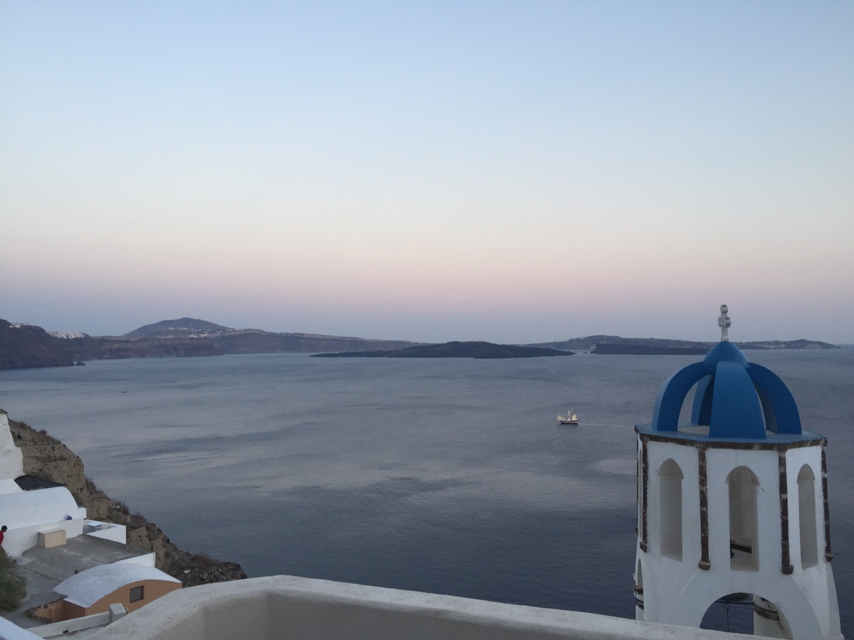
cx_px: 427
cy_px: 320
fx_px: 715
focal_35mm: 29
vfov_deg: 48.2
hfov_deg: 61.7
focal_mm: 4.15
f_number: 2.2
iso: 40
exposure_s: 1/100
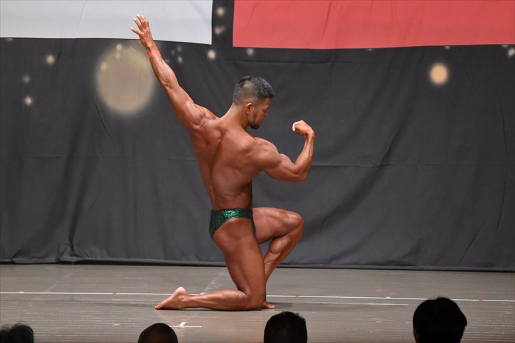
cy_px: 172
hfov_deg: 8.6
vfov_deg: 5.7
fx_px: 3432
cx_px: 258
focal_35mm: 240
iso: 6400
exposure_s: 1/400
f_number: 5.6
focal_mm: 160
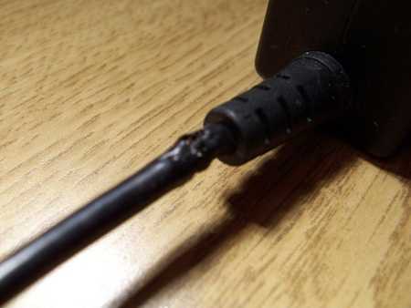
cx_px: 206
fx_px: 416
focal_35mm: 35
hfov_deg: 52.6
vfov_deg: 40.7
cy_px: 154
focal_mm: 6
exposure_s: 1/180
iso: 80
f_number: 2.8
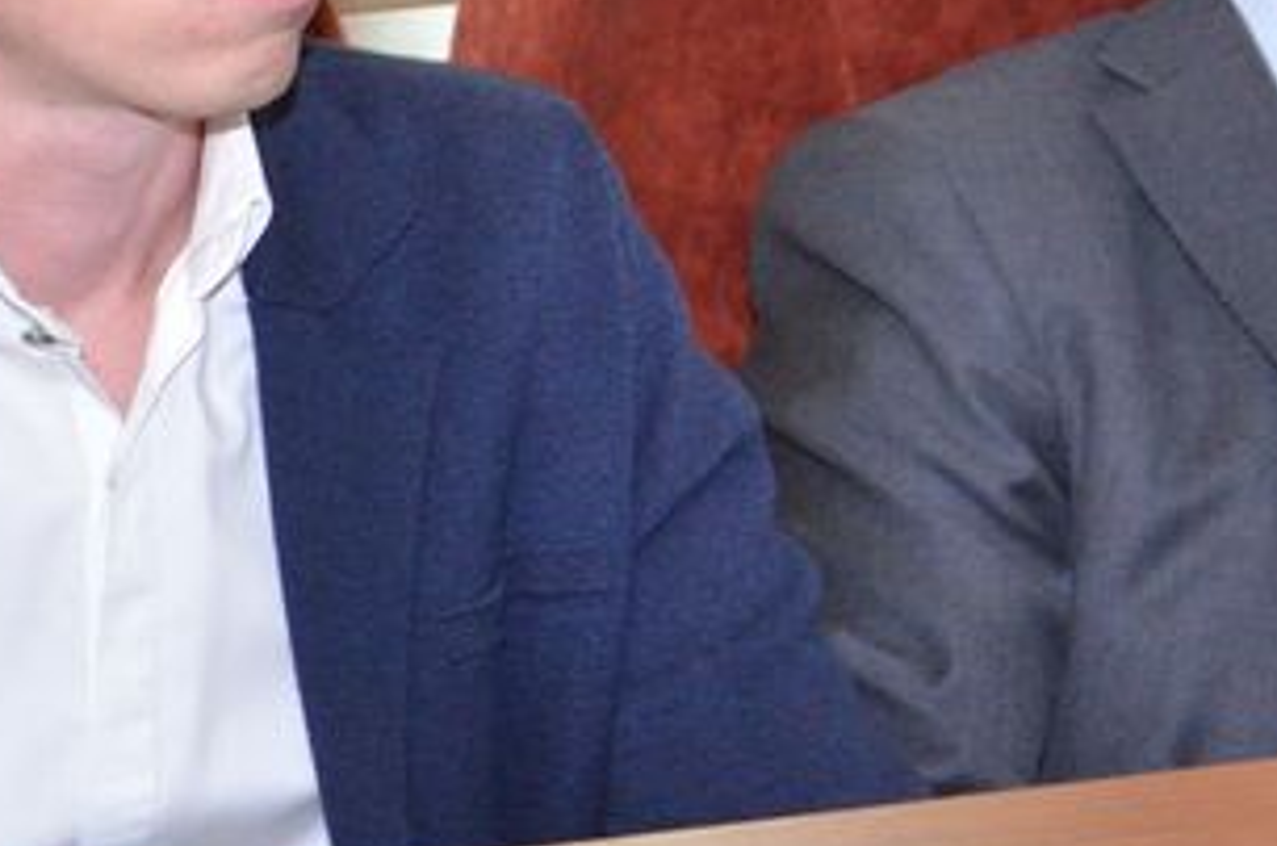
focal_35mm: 262
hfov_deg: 7.8
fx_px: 9274
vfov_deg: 5.1
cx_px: -281
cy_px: -773
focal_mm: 38
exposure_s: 1/200
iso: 1000
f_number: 4.5
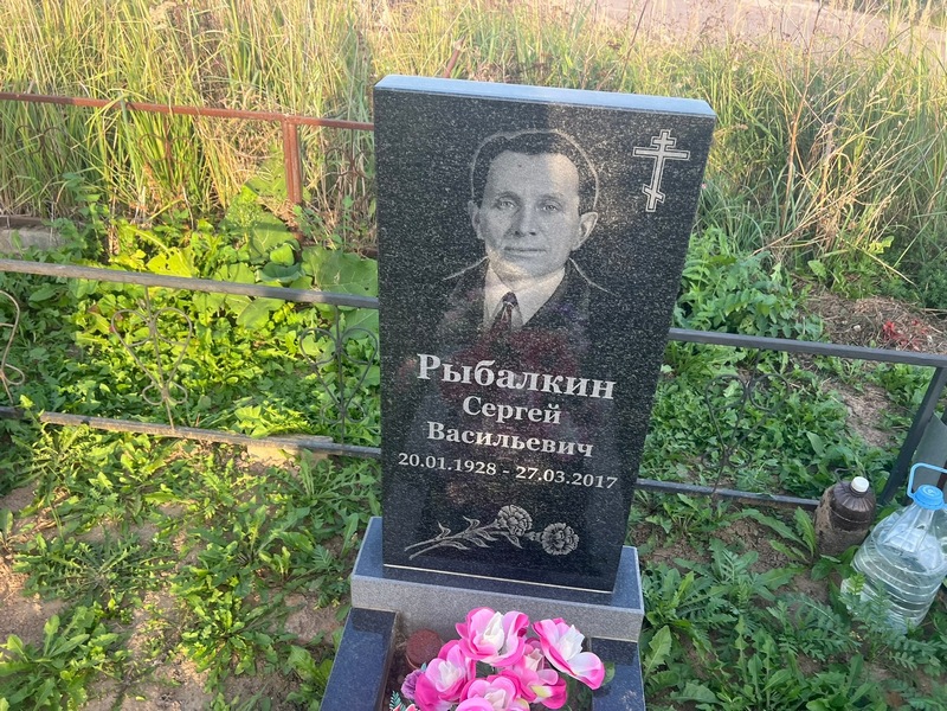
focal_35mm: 26
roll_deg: -0.4
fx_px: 711
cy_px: 356
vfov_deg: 53.1
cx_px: 474
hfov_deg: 67.3
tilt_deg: -28.8
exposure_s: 1/366
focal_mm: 5.7
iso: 50
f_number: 1.5
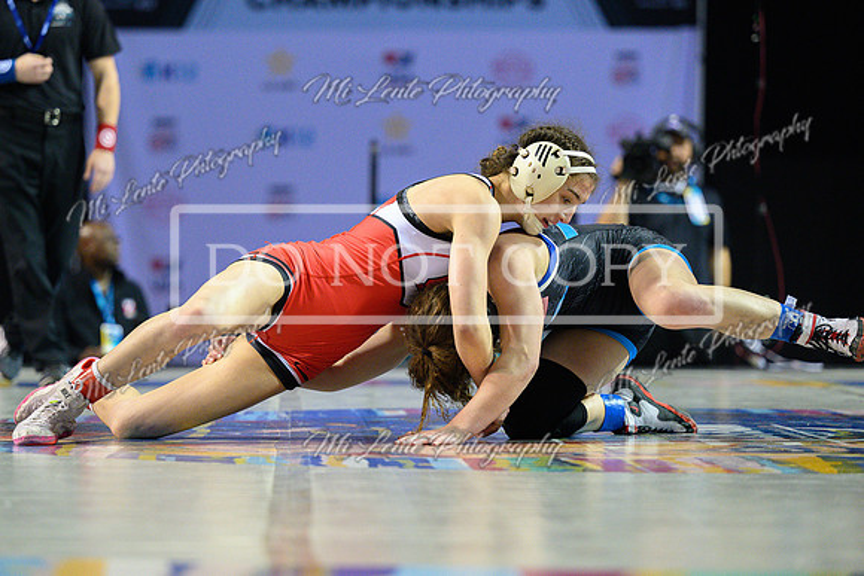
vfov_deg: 9.2
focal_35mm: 149
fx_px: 3587
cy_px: 281
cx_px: 356
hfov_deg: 13.7
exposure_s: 1/800
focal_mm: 125
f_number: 2.8
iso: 4000
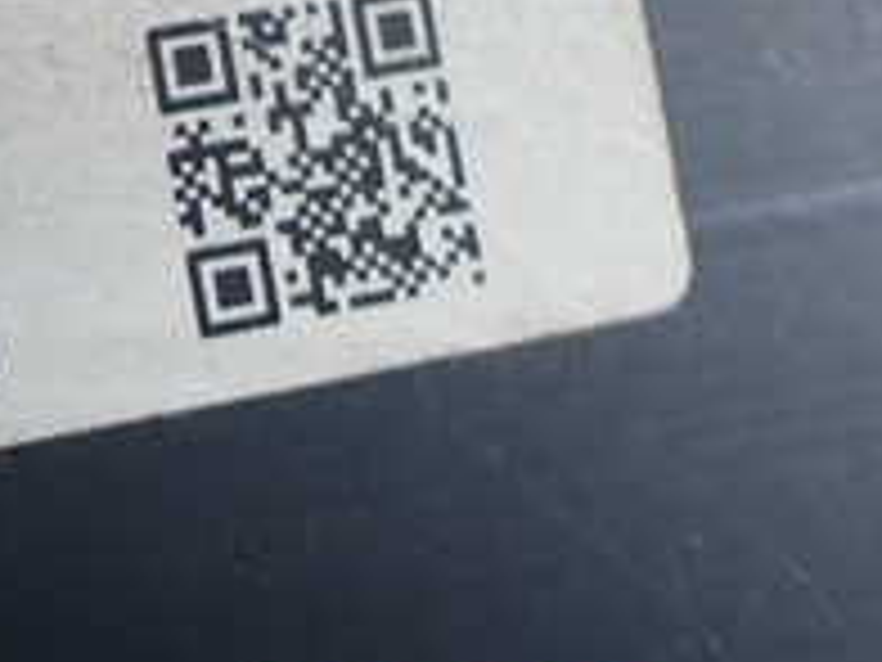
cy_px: -234
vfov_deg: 15.2
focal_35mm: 92
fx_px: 2344
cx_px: -72
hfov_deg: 20.4
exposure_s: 1/125
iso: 160
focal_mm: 5.4
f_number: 2.3
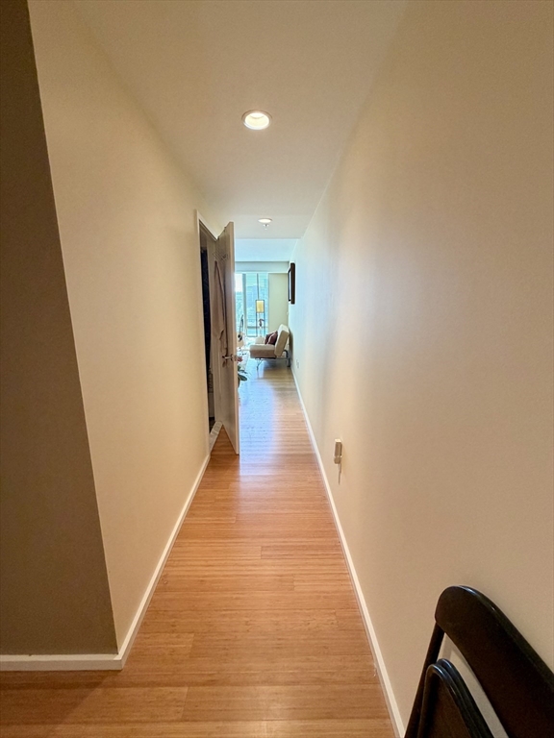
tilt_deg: -11.3
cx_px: 277
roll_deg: -0.3
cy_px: 369
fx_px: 299
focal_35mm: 14
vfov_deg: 102.1
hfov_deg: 85.7
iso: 160
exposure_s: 1/60
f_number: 2.2
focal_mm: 2.22
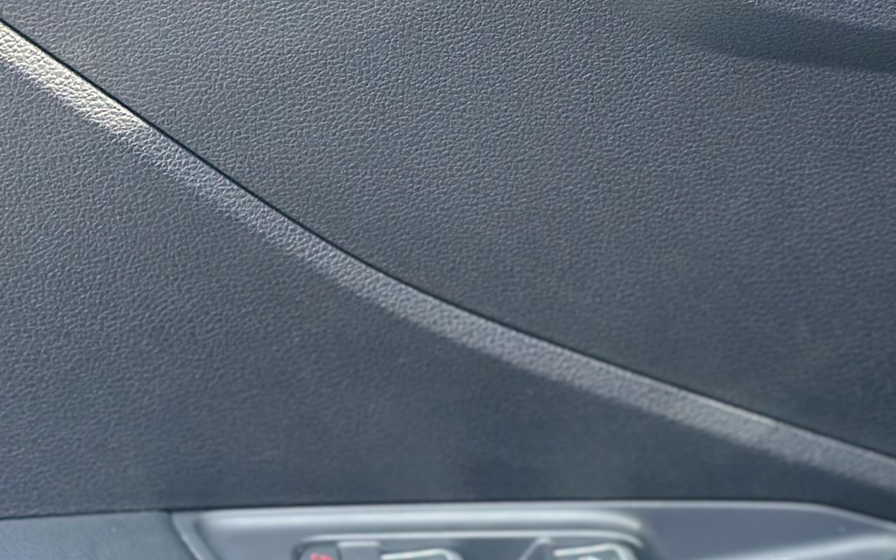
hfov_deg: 15.2
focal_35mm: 137
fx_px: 3346
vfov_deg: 9.6
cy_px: 230
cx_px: 633
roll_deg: +1.8
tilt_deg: -22.6
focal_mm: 6.86
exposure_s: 1/91
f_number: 1.78
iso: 125
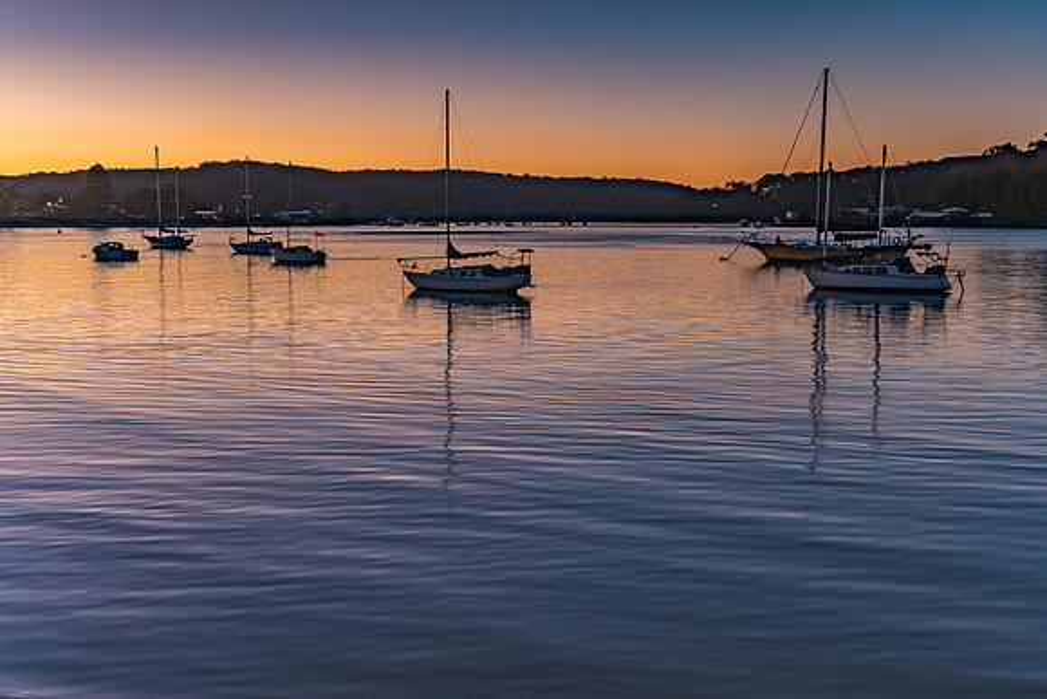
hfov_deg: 46.0
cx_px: 524
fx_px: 1233
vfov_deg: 31.6
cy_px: 350
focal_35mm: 42
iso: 400
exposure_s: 1/4
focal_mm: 28
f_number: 8
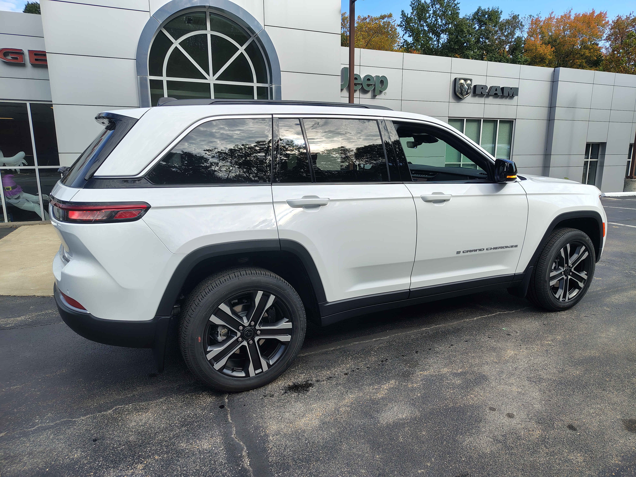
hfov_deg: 71.6
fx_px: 441
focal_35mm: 24
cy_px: 238
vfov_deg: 56.8
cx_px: 318
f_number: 1.8
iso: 101
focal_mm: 5.56
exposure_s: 1/838
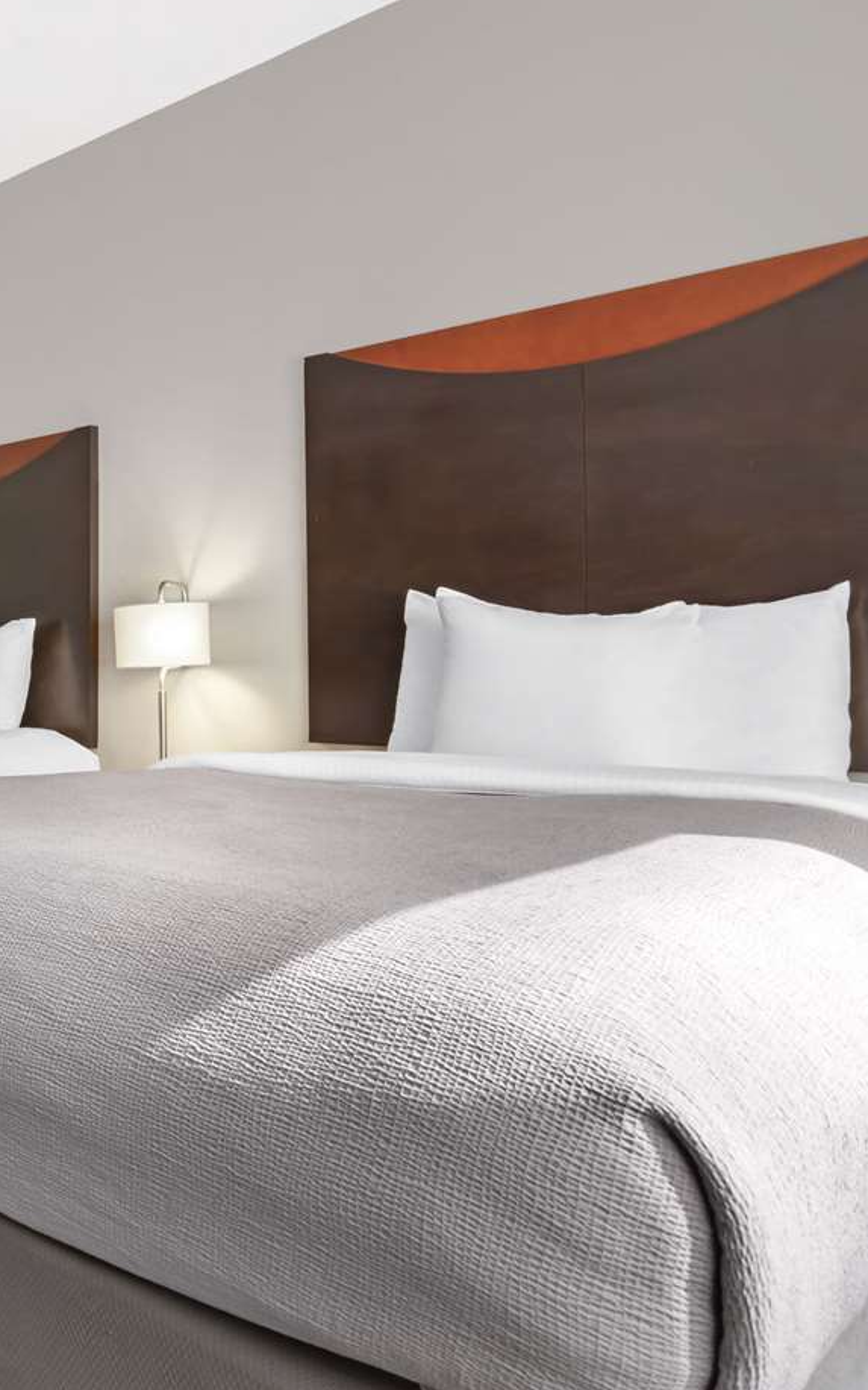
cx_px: -8
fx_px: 1136
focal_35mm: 30
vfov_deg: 62.9
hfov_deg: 37.2
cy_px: 662
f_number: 10
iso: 400
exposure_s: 1/60
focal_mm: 18
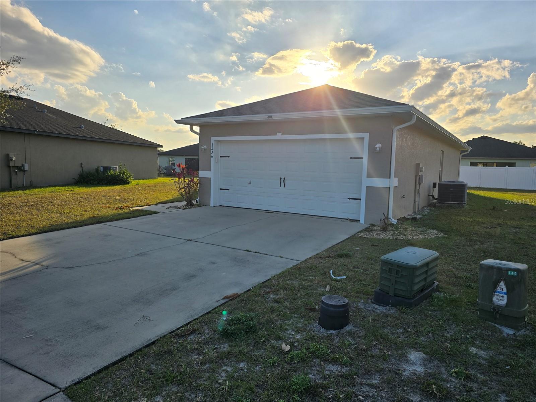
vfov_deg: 58.9
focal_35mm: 23
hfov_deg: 73.9
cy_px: 201
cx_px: 268
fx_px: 356
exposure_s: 1/1571
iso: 12
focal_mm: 6.3
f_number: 1.7
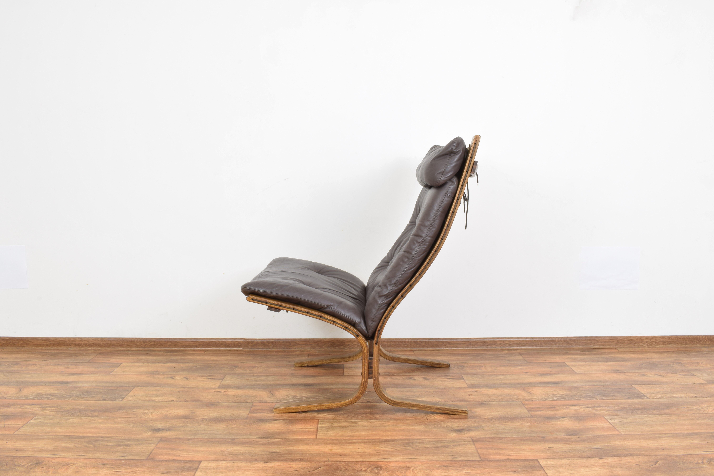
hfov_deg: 57.2
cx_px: 357
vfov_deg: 40.0
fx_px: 654
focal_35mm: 33
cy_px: 238
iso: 100
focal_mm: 22
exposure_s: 5
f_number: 25
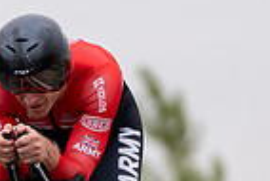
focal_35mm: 1628
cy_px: 236
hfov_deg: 1.3
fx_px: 12222
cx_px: 58
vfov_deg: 0.8
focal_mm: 200
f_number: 2.8
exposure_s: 1/800
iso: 100
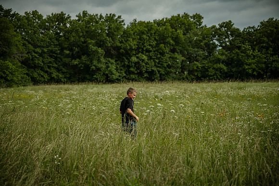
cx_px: 140
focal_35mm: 70
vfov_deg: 19.5
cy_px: 93
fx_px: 543
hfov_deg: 28.8
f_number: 3.2
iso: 250
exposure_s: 1/5000
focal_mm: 70
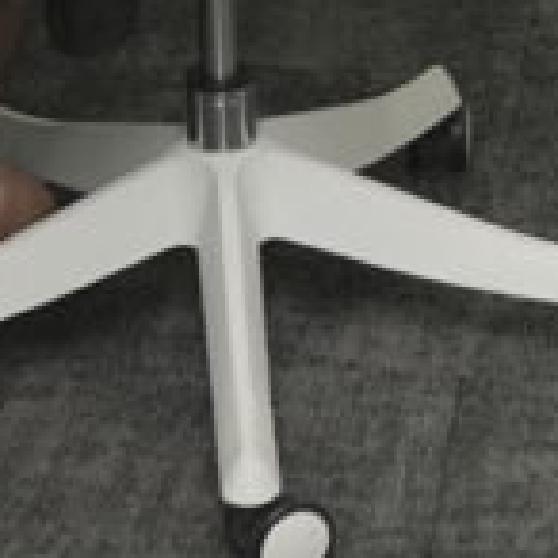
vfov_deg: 7.6
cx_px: 850
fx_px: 3812
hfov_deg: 8.2
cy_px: -929
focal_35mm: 209
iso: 640
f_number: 3.2
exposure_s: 1/250
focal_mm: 35
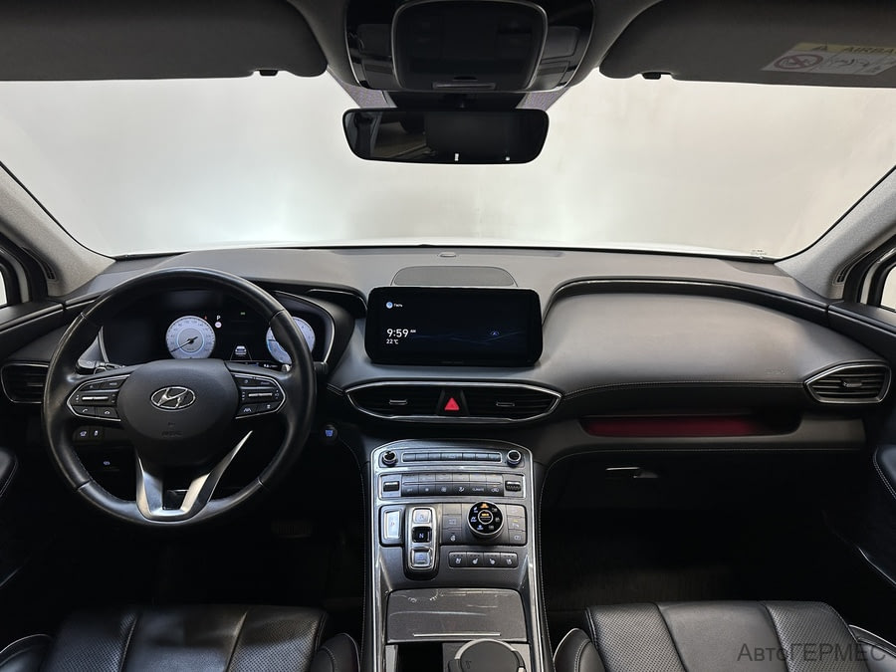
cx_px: 448
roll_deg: +0.0
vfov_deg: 56.8
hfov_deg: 71.6
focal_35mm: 24
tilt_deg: -18.2
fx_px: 621
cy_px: 336
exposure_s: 1/100
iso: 200
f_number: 1.78
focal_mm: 6.86
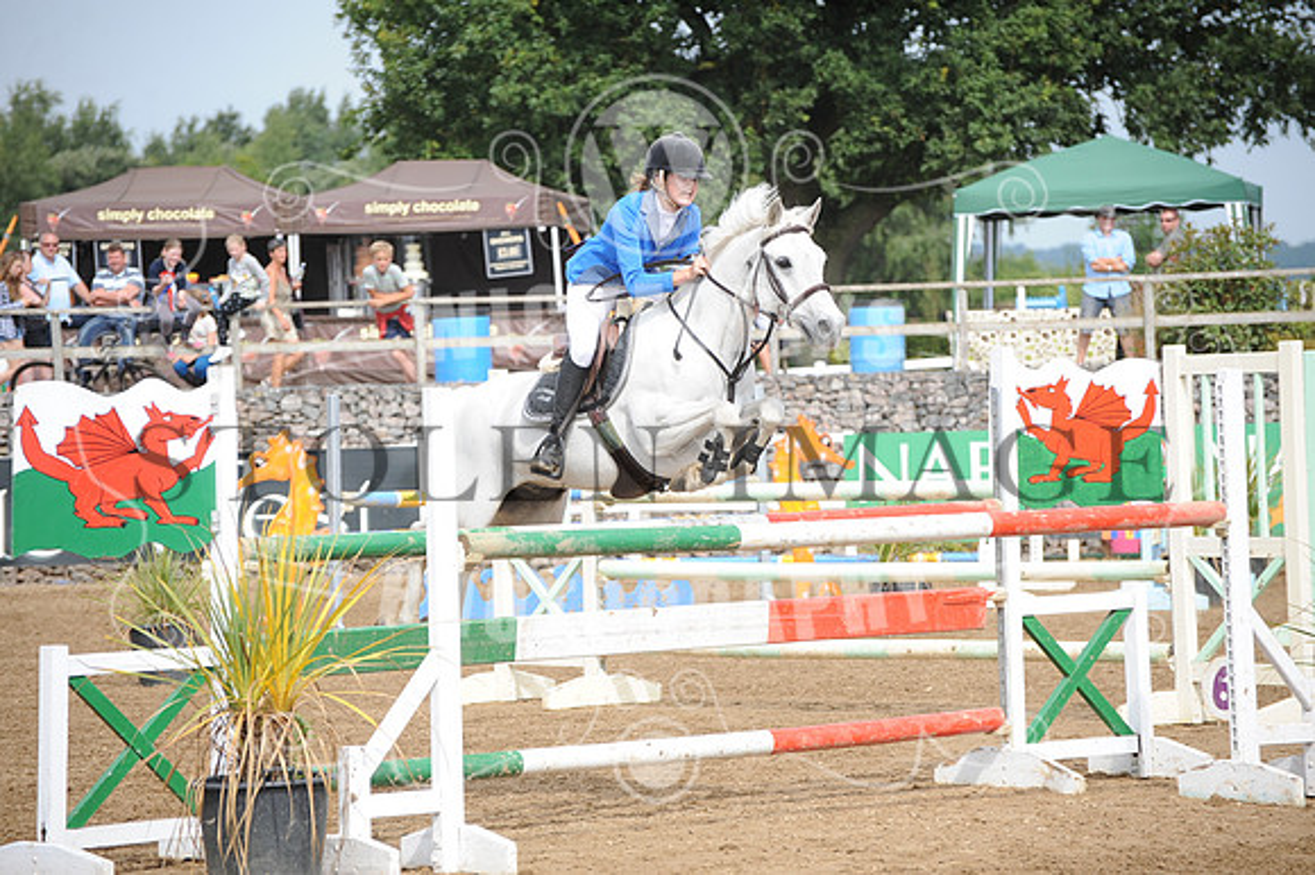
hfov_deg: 12.5
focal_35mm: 165
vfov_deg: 8.3
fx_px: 6023
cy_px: 438
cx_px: 658
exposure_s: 1/1000
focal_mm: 165
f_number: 5.6
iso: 320
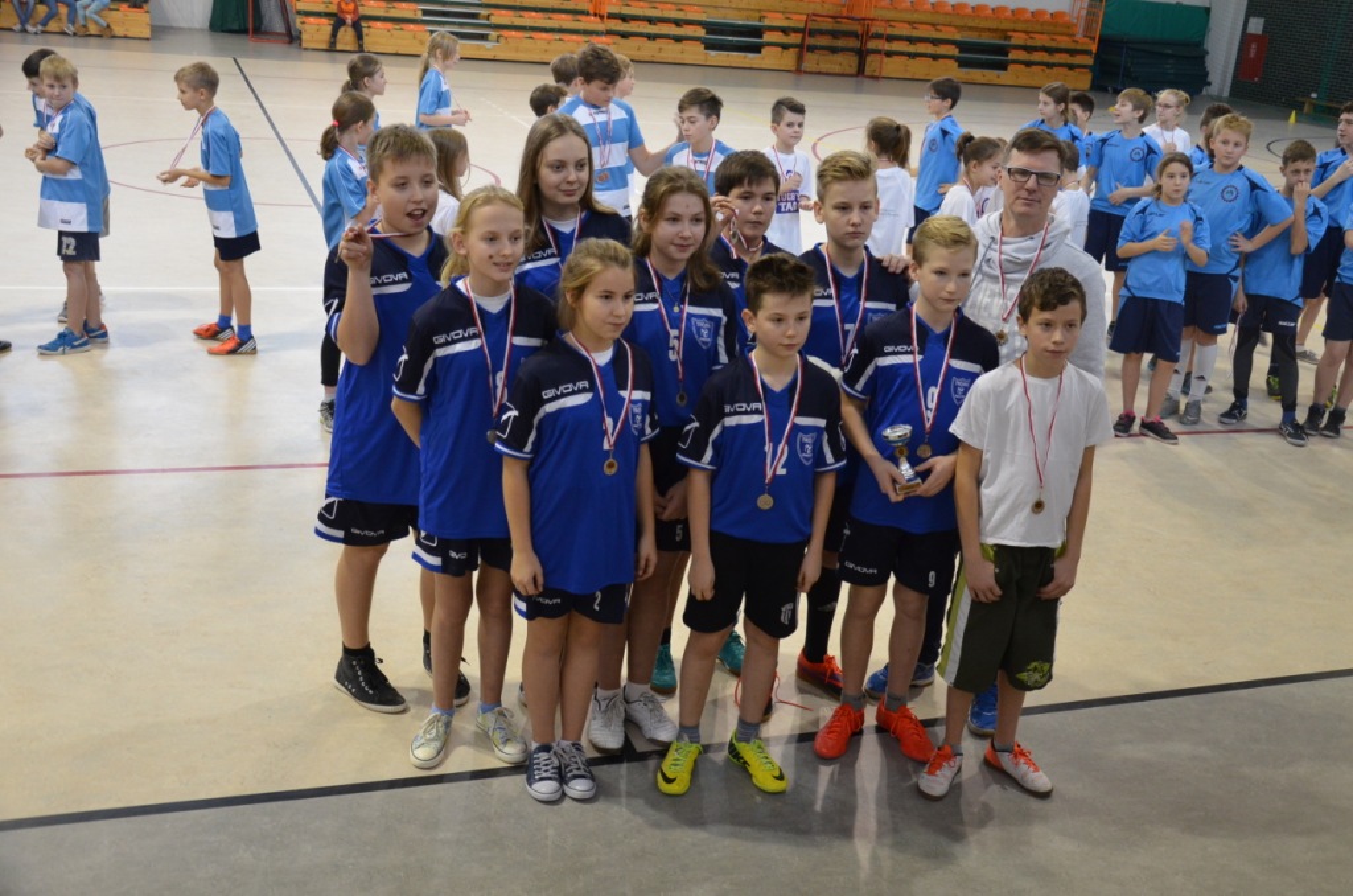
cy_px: 448
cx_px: 676
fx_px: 1406
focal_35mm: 38
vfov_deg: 35.3
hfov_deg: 51.4
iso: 1600
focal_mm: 25
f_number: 4
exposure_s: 1/60
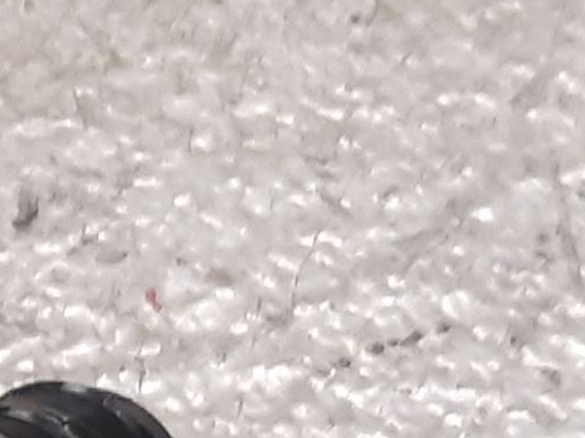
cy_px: 608
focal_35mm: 107
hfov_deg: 15.3
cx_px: -542
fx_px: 1807
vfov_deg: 13.2
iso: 125
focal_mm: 3.93
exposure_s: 1/50
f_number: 1.7
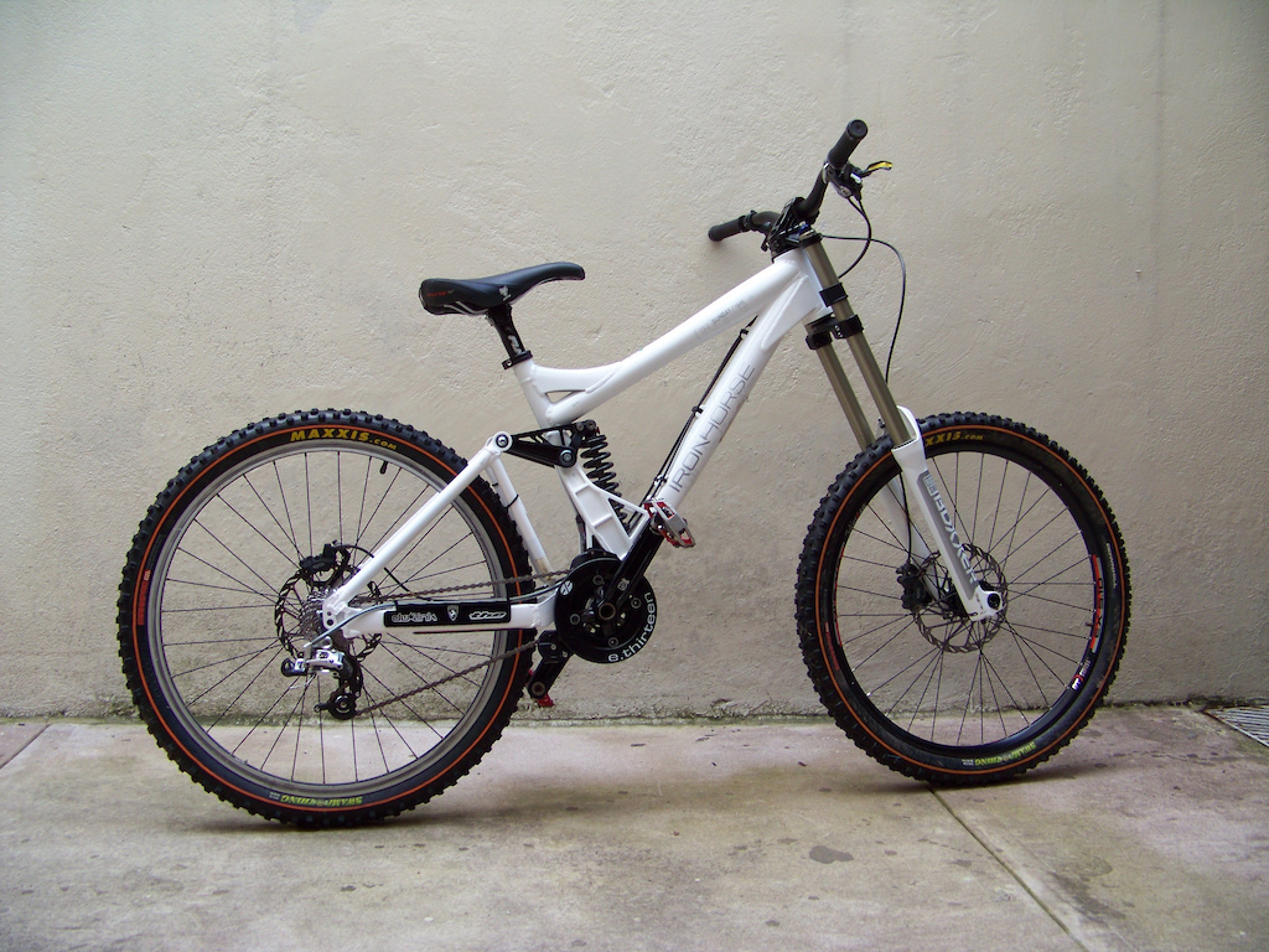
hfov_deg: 51.4
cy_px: 476
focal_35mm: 36
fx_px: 1320
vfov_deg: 39.7
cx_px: 634
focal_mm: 5.85
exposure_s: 1/60
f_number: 2.8
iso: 69
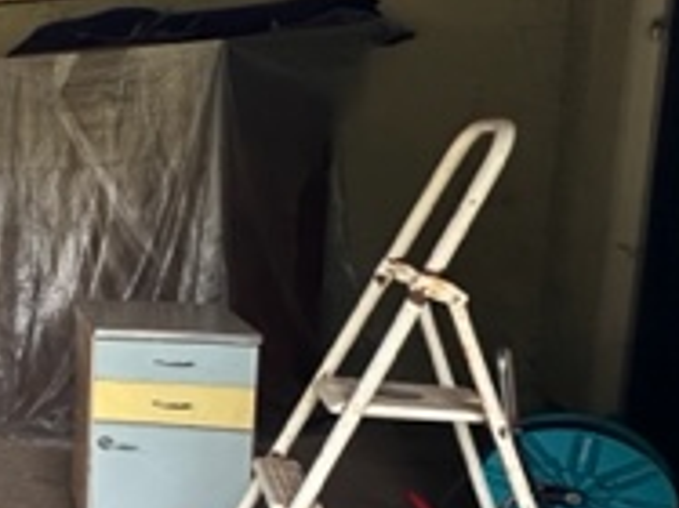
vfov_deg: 30.2
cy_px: 258
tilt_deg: -7.6
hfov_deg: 24.4
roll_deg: +2.2
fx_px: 941
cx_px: -458
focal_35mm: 48
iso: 100
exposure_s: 1/99
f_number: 2.2
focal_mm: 2.22
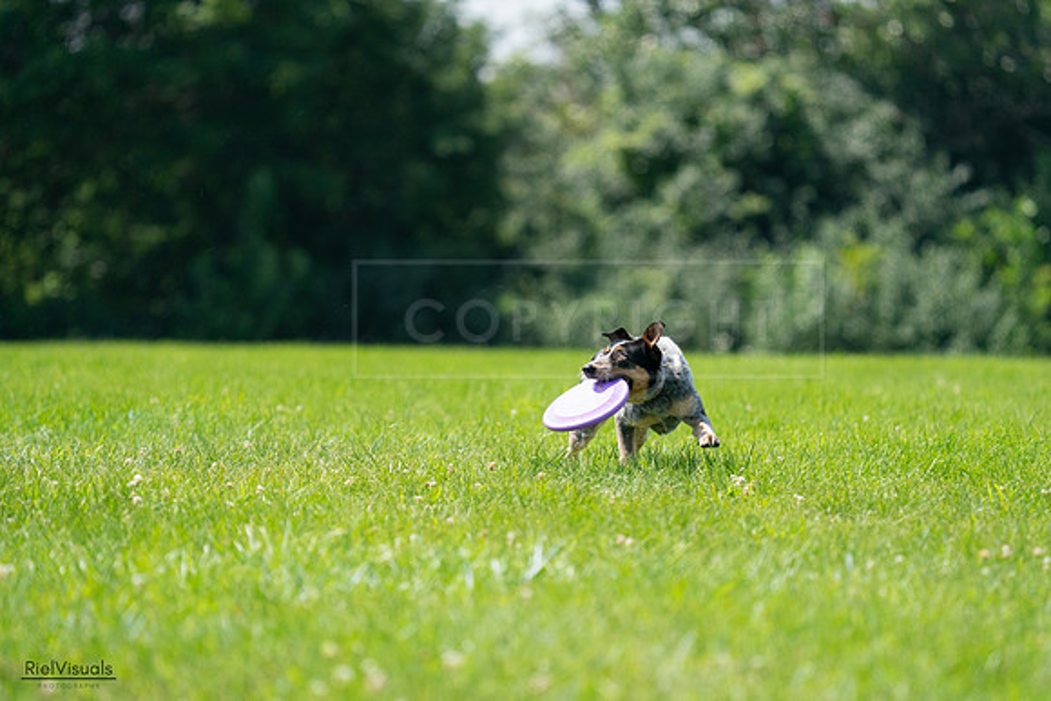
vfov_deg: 3.8
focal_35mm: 362
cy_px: 350
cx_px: 526
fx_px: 10570
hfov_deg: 5.7
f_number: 6.3
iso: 1600
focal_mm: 362
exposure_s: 1/4000
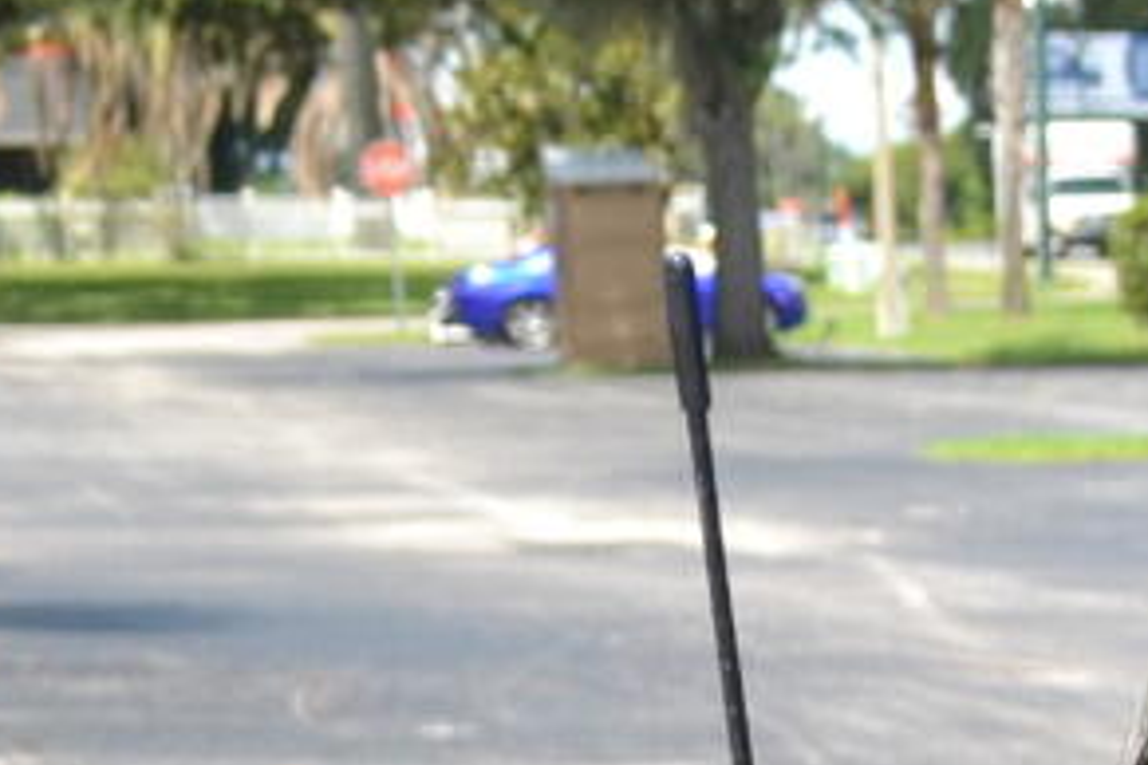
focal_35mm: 206
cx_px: 2505
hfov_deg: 9.2
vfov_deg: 6.1
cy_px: 2384
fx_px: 6569
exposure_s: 1/200
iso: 100
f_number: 6.3
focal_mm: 20
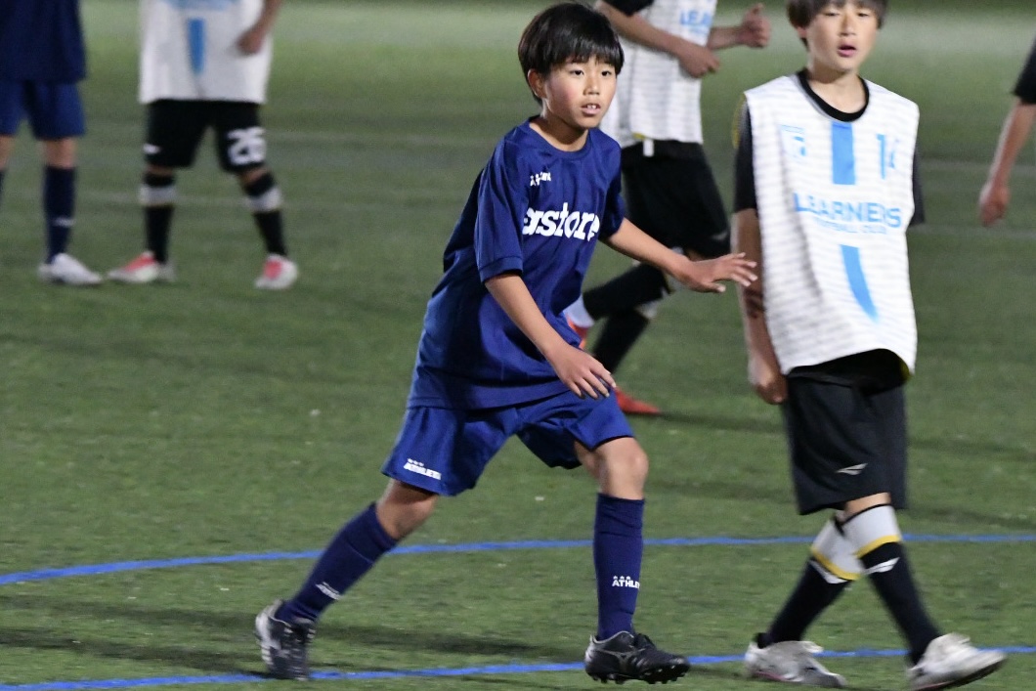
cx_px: 518
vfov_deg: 3.5
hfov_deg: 5.3
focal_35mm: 390
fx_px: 11224
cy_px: 346
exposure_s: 1/160
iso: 12800
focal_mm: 260
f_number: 5.6
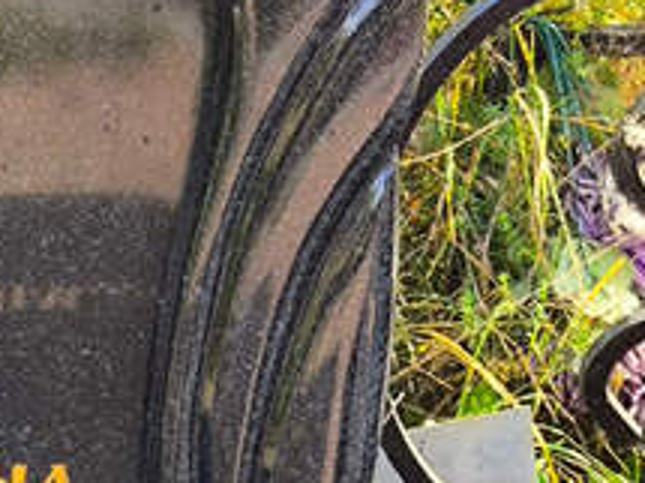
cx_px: -286
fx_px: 3464
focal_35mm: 186
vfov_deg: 7.9
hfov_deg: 10.3
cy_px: 504
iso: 50
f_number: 1.7
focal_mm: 4.71
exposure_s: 1/218
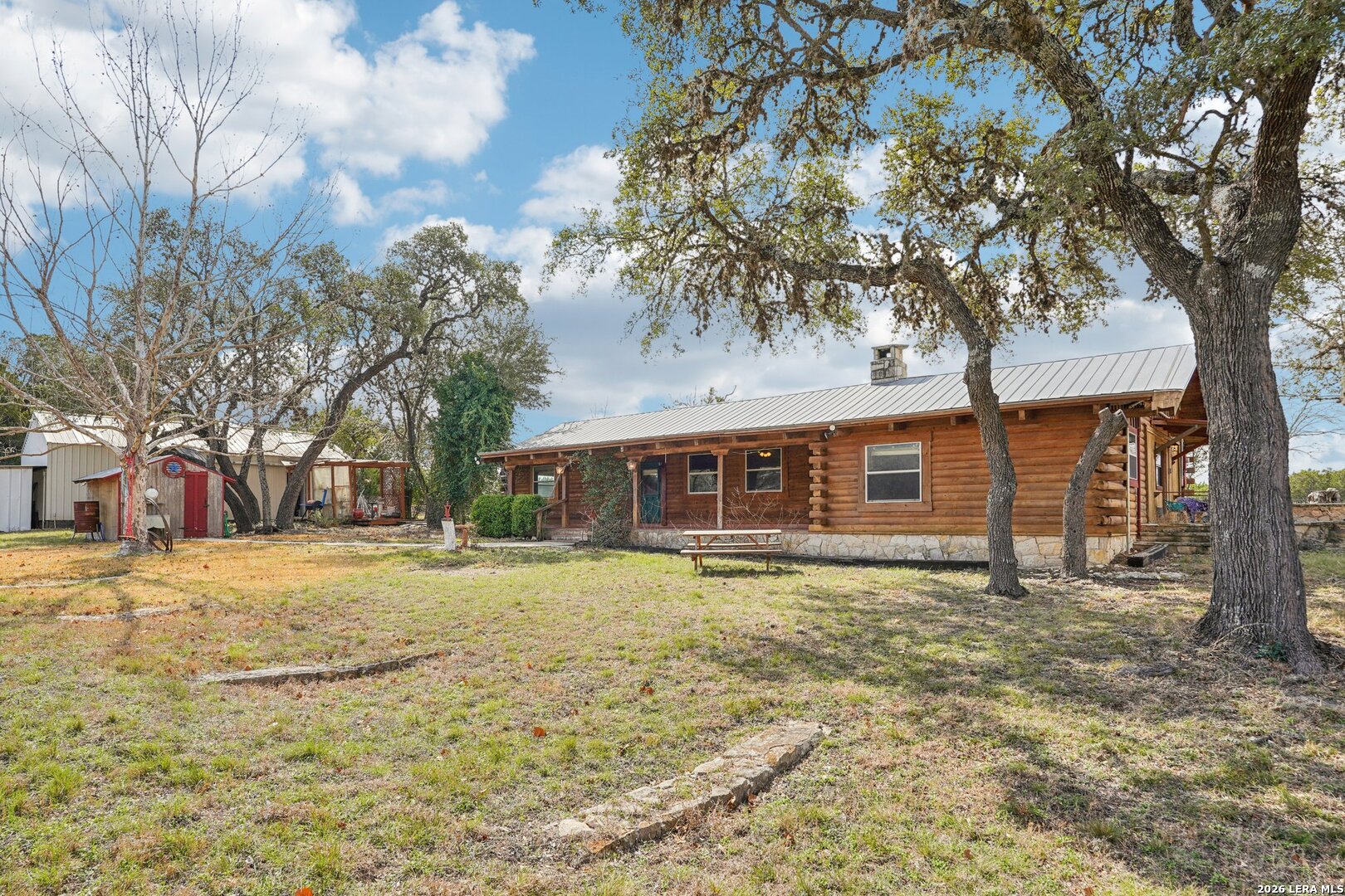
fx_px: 728
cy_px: 448
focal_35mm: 20
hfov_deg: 85.4
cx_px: 672
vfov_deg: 63.2
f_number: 8
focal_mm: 19.5
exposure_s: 1/200
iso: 100
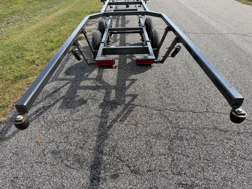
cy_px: 94
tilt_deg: -34.2
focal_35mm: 24
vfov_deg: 56.8
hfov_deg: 71.6
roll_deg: +0.3
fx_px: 175
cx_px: 126
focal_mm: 6.76
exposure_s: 1/2703
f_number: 1.78
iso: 80
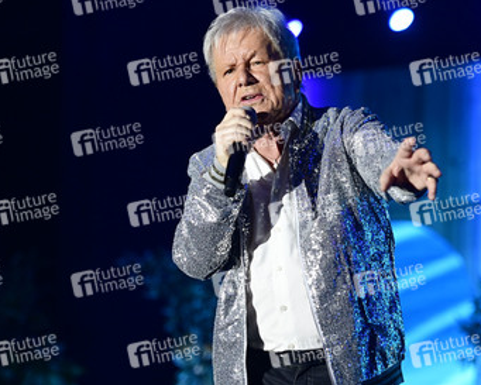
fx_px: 2122
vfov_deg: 10.4
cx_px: 267
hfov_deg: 12.9
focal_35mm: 149
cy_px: 175
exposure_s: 1/250
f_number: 2.8
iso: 1400
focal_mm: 120
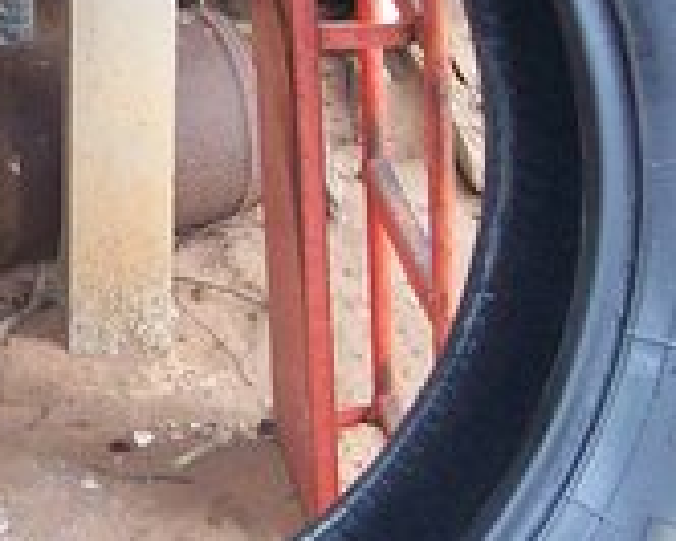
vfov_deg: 11.0
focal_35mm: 140
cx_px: -90
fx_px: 2803
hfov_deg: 13.4
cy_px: 124
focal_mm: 6
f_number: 2.7
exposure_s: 1/24.4
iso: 160
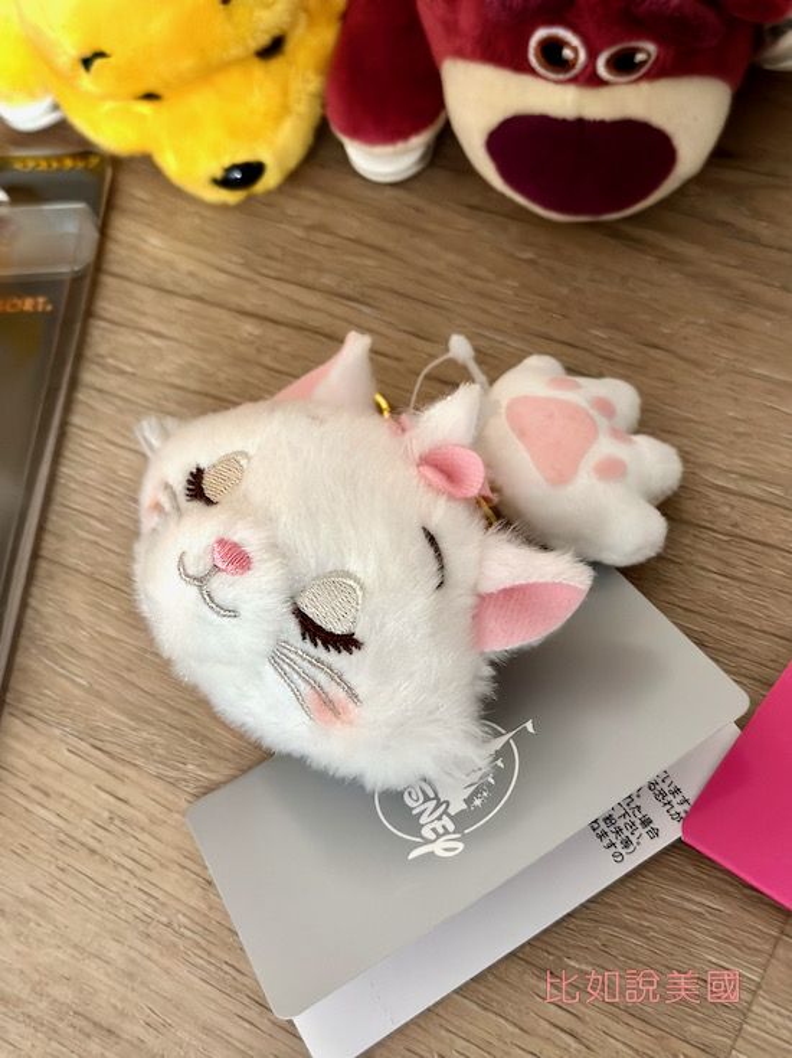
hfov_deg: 30.2
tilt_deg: -57.6
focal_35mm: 48
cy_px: 529
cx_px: 396
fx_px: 1465
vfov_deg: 39.7
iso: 400
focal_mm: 6.86
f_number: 1.78
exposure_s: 1/40
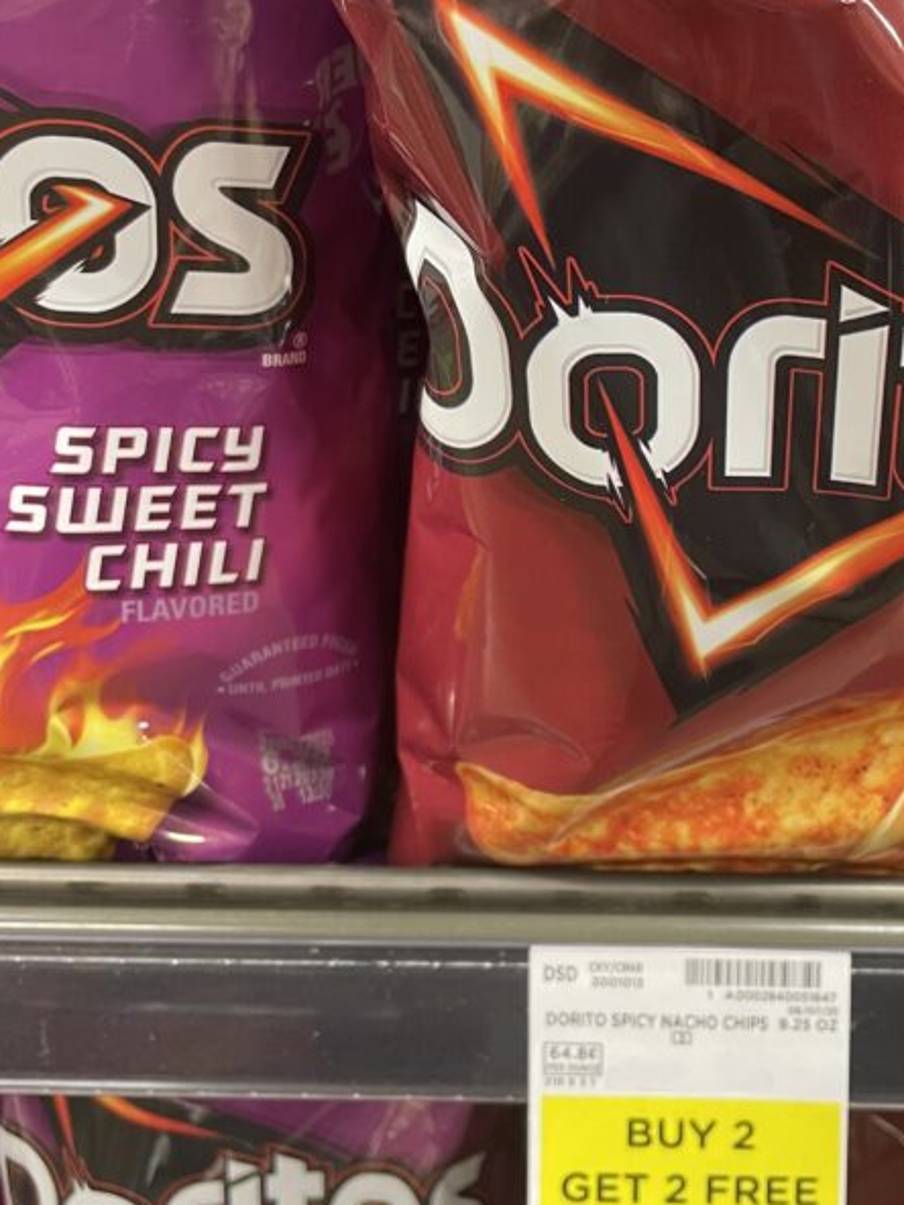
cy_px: 568
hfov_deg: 31.2
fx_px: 1567
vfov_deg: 42.1
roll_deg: +0.2
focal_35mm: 45
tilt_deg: -32.2
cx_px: 755
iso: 250
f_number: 1.6
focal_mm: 4.2
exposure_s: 1/60
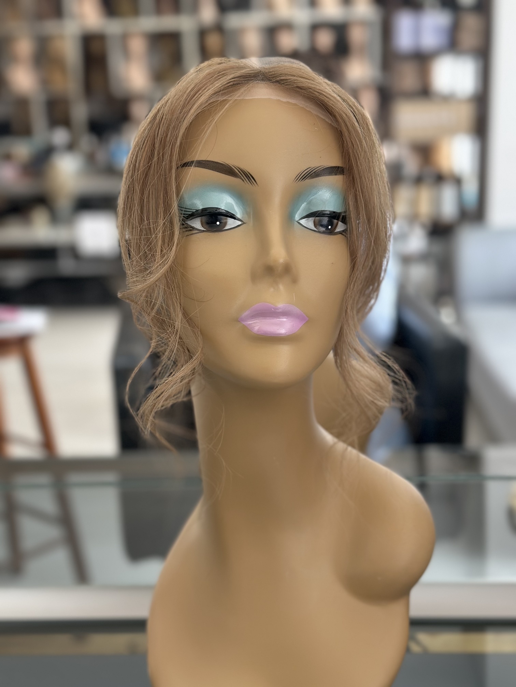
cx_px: 258
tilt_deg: -11.5
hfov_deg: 30.3
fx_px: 954
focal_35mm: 48
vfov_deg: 39.7
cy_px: 344
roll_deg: +1.7
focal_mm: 6.86
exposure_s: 1/86
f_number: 1.78
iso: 125
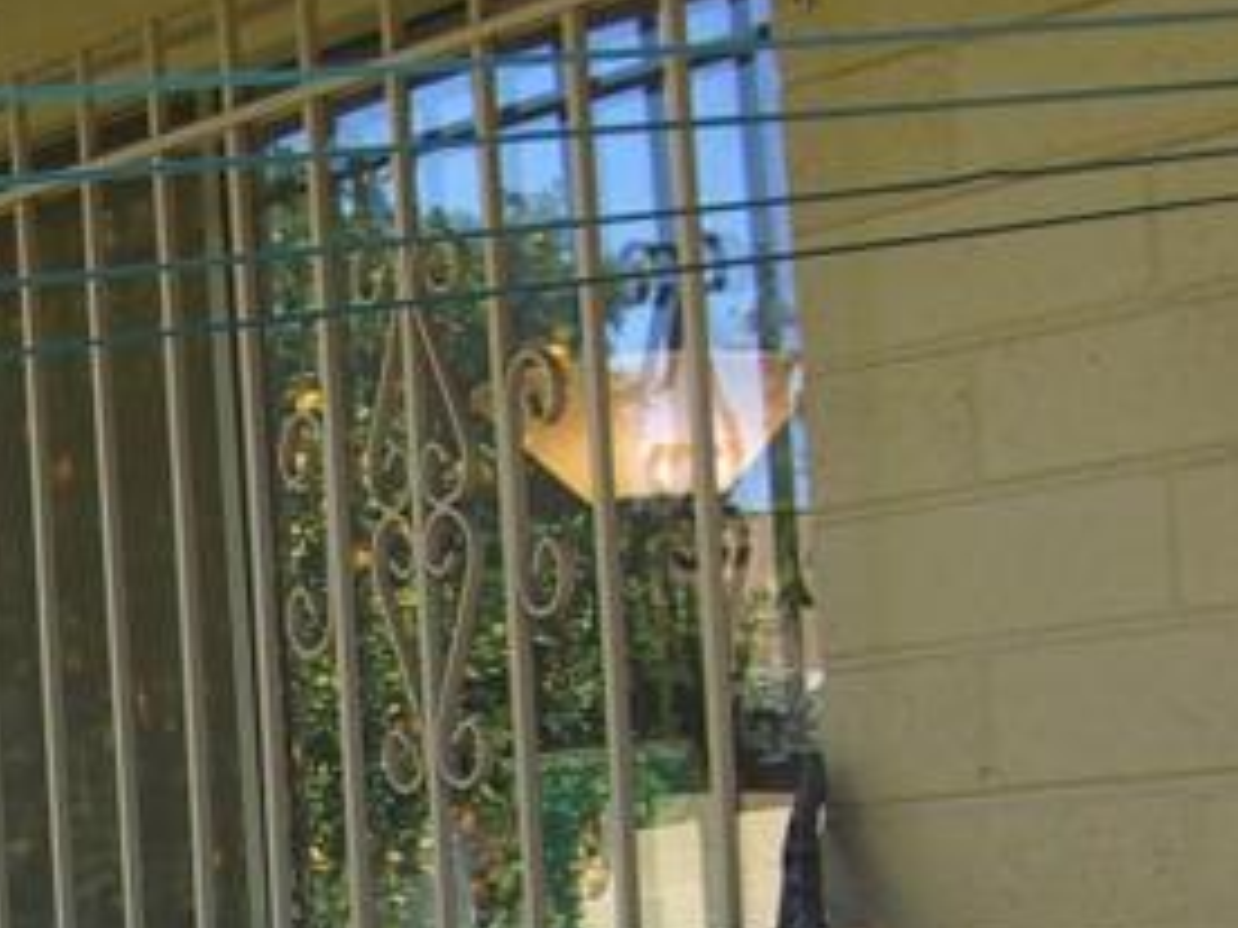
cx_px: -31
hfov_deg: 13.8
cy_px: 1018
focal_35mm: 141
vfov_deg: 10.4
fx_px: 5043
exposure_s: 1/200
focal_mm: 6.2
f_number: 2.7
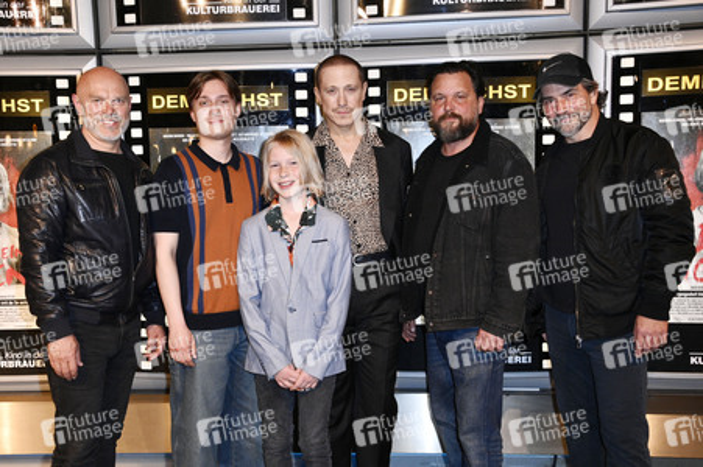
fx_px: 859
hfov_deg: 44.5
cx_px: 352
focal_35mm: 44
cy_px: 234
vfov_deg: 30.5
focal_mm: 44
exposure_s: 1/250
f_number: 5.6
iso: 3200
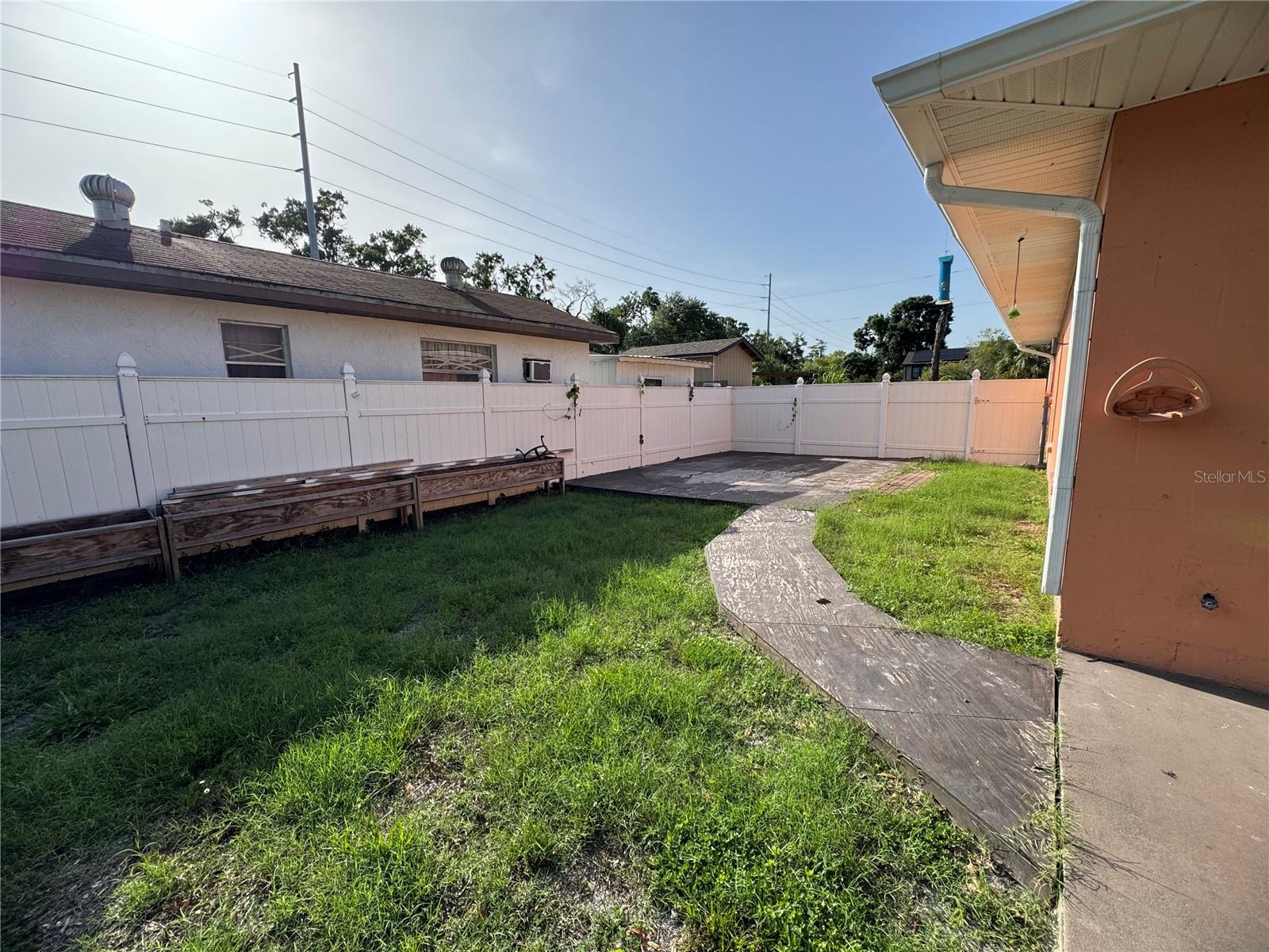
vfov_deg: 85.7
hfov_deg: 102.1
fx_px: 513
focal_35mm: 14
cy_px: 476
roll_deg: +0.6
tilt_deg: -8.2
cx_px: 634
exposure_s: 1/1449
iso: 50
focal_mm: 2.22
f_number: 2.2
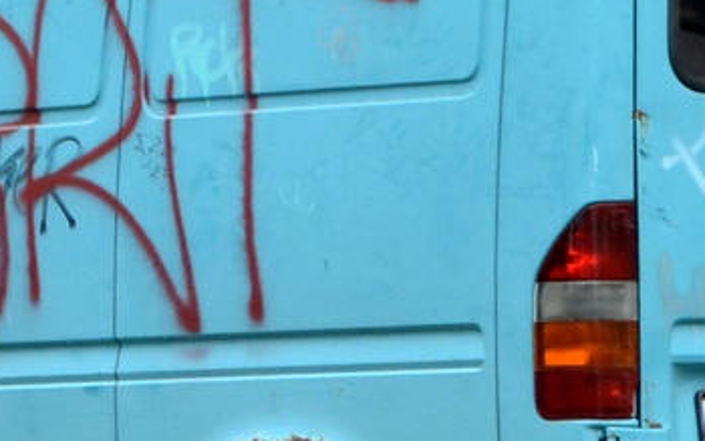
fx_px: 9421
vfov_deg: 2.7
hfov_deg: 4.3
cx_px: 366
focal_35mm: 490
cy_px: 34
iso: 800
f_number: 5
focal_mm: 75
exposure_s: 1/800
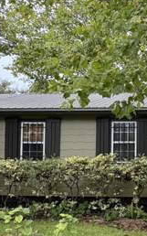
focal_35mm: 46
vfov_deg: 43.1
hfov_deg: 25.6
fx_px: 295
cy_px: 152
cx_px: 168
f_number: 2.2
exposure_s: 1/240
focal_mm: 2.22
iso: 64
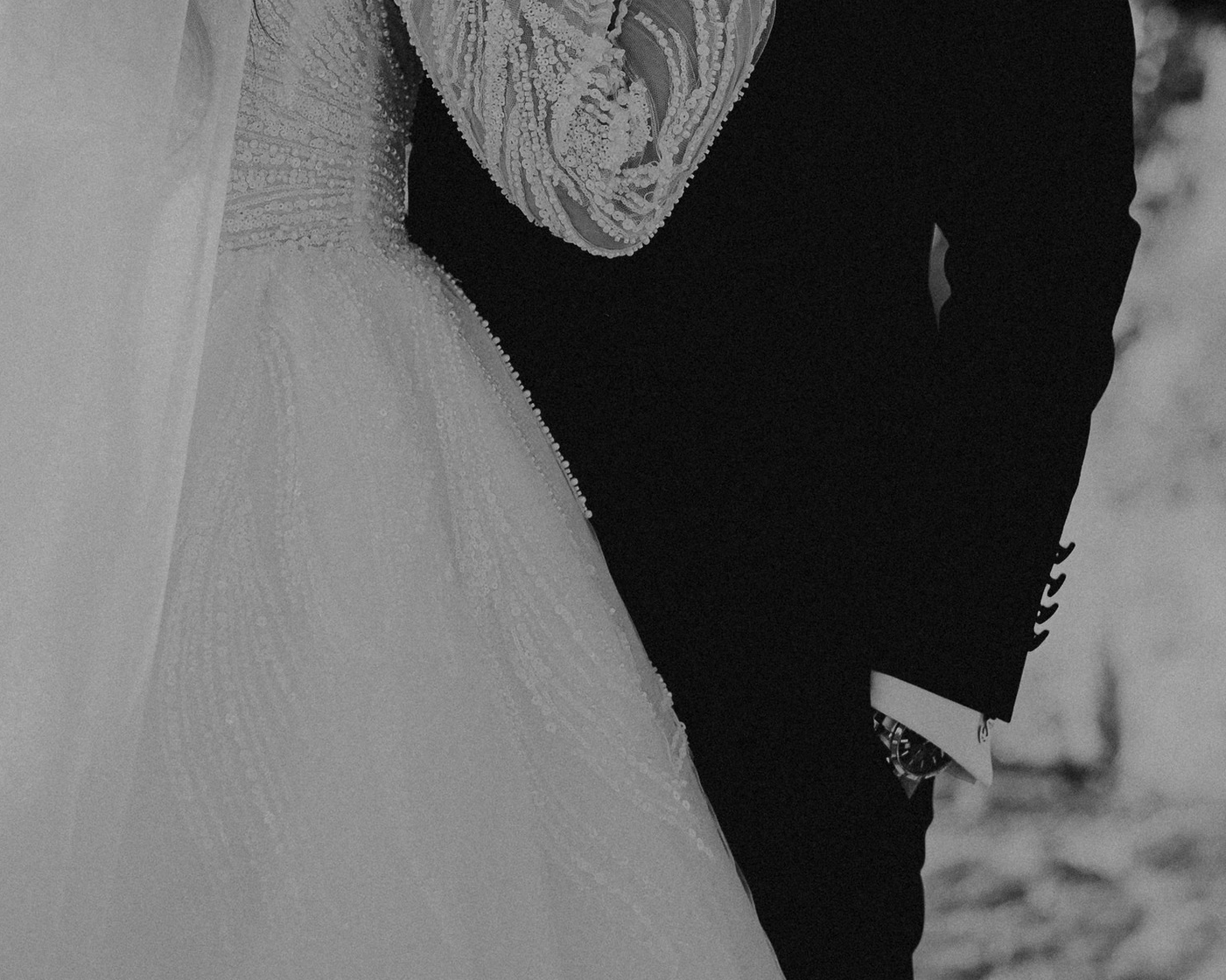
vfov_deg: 16.5
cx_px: 295
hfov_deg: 21.1
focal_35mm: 90
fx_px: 3266
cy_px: -136
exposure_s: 1/2000
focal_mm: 35
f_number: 1.8
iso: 100
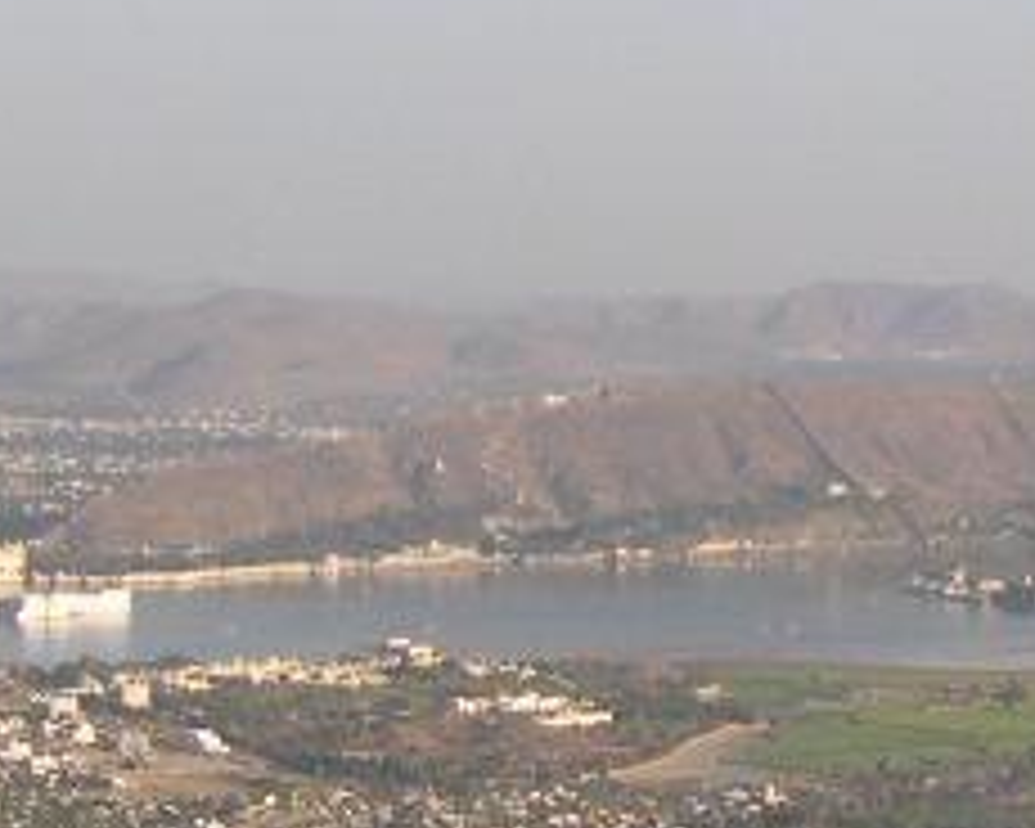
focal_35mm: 165
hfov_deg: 11.4
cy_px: 432
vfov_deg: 9.4
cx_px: 1310
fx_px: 5054
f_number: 7.6
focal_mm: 8
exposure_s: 1/151
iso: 100
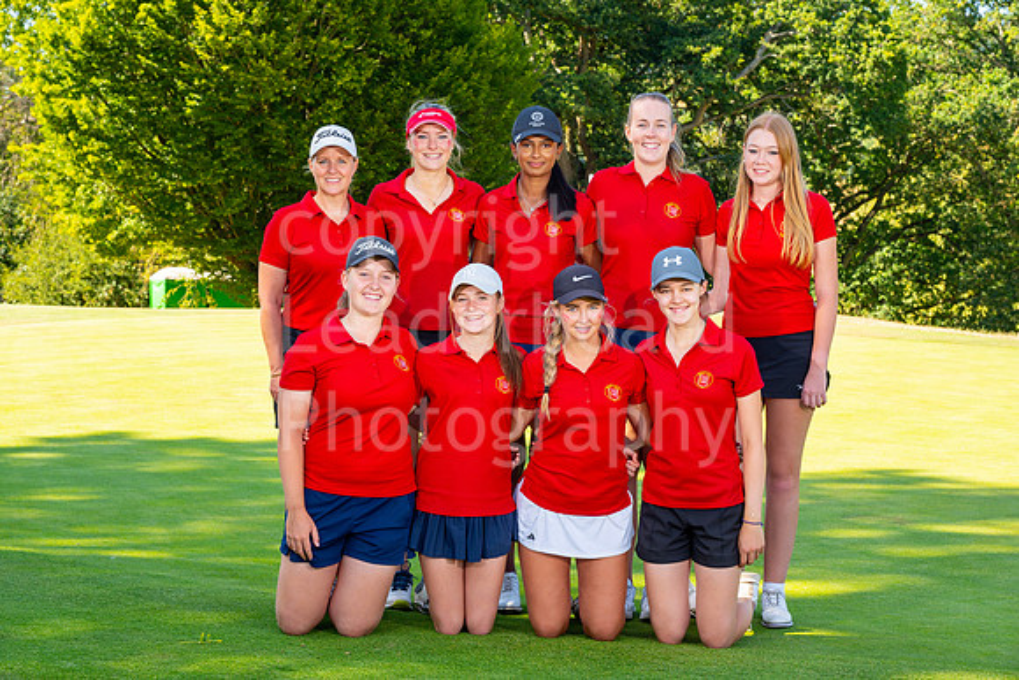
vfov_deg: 20.0
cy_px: 340
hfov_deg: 29.6
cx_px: 510
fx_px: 1925
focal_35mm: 68
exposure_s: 1/60
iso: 100
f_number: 10
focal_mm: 68
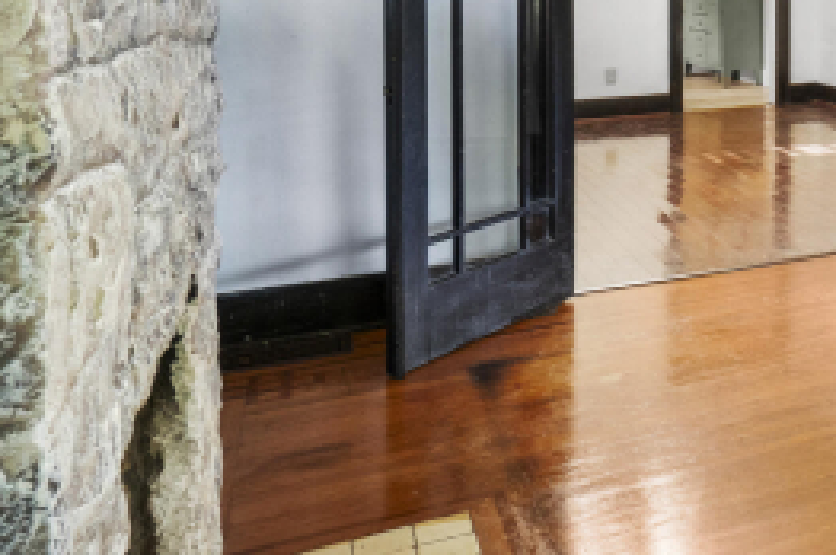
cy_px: -41
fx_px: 997
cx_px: 1069
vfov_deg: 28.5
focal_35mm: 43
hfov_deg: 33.8
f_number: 8
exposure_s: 1.6
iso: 400
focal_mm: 10
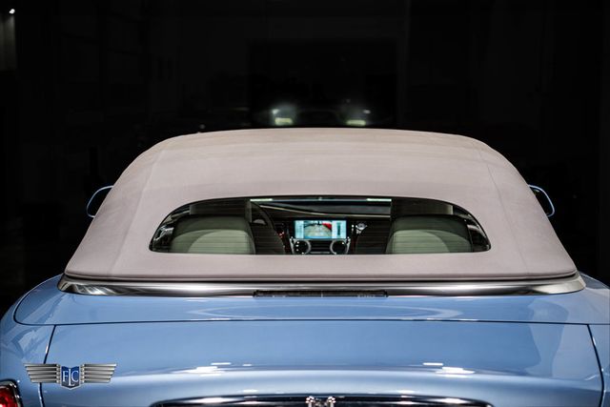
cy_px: 204
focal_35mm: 70
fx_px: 1186
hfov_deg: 28.8
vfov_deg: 19.5
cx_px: 305
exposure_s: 1/100
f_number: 4
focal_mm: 70
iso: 1600
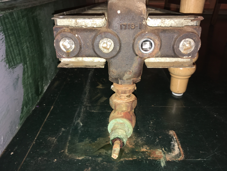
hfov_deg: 61.7
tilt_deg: -27.4
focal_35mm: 29
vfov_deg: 48.2
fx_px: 190
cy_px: 86
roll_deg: -1.2
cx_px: 114
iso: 32
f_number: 2.2
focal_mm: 4.15
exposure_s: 1/16
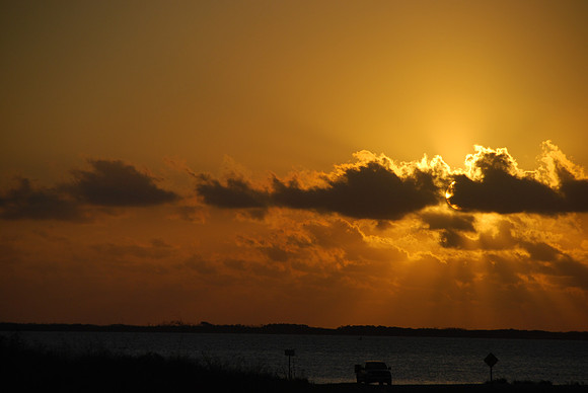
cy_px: 196
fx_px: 3433
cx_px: 294
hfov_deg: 9.8
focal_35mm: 210
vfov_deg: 6.6
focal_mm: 140
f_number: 6
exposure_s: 1/2000
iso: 180
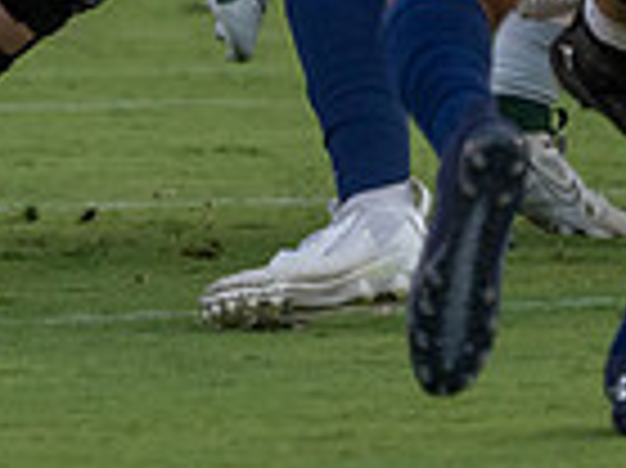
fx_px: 35938
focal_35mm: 1989
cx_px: 257
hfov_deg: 1.0
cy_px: -490
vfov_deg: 0.7
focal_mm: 400
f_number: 5.6
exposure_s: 1/1250
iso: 2000
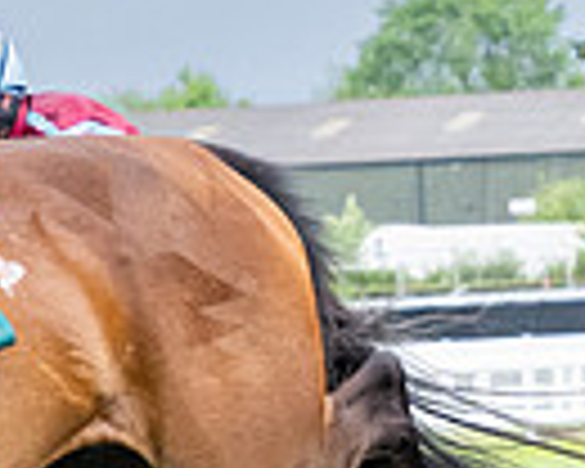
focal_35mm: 463
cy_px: 436
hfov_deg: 4.2
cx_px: 363
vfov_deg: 3.3
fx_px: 8016
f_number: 5
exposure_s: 1/1000
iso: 2000
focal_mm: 70
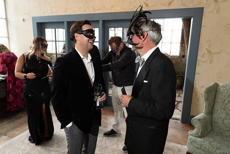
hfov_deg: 73.7
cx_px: 115
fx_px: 153
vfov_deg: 53.2
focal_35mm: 24
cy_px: 77
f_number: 5.6
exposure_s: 1/60
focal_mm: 24
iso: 3200
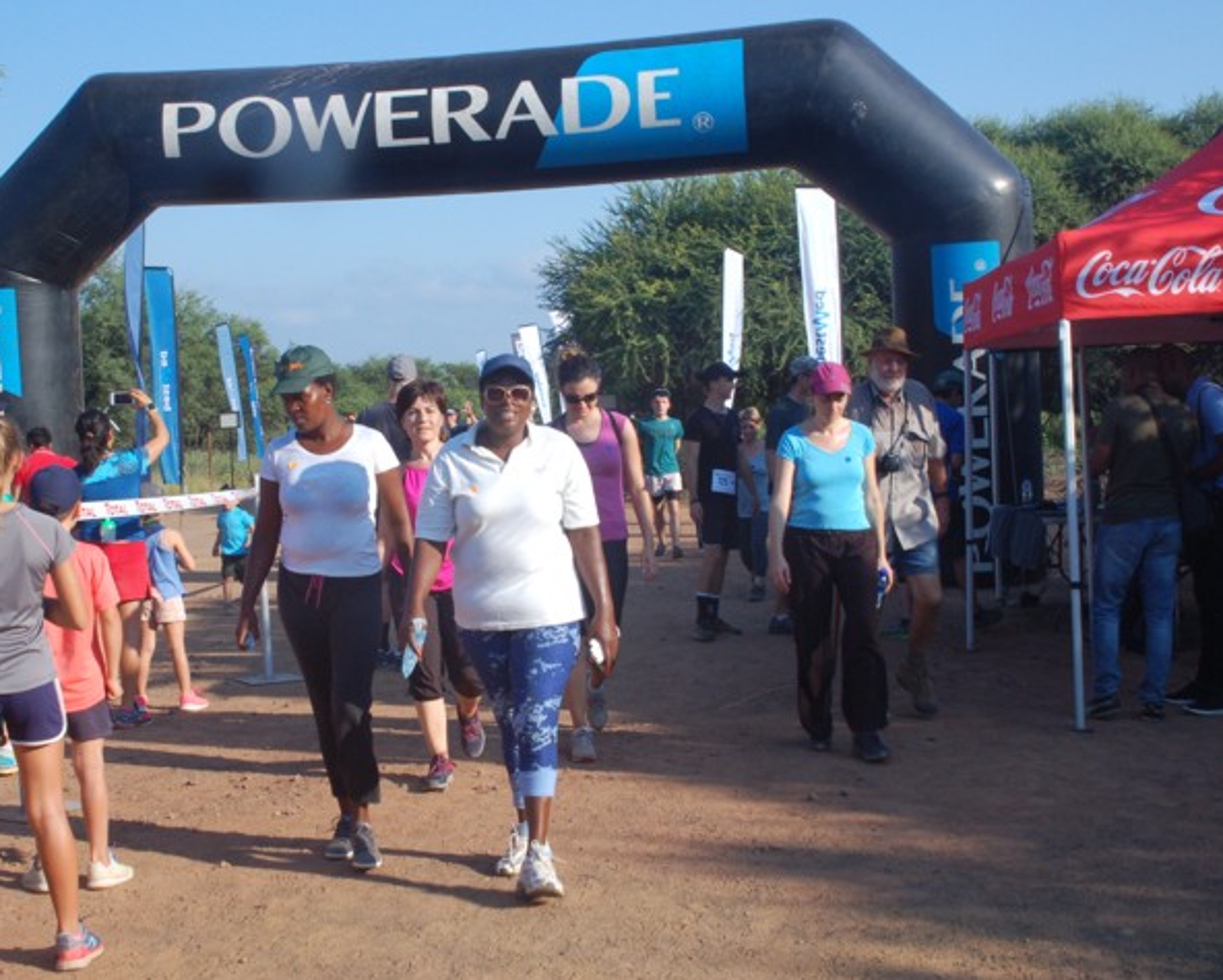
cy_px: 492
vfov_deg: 31.5
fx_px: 1738
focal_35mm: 48
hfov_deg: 38.7
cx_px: 539
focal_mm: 28
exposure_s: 1/125
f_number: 14
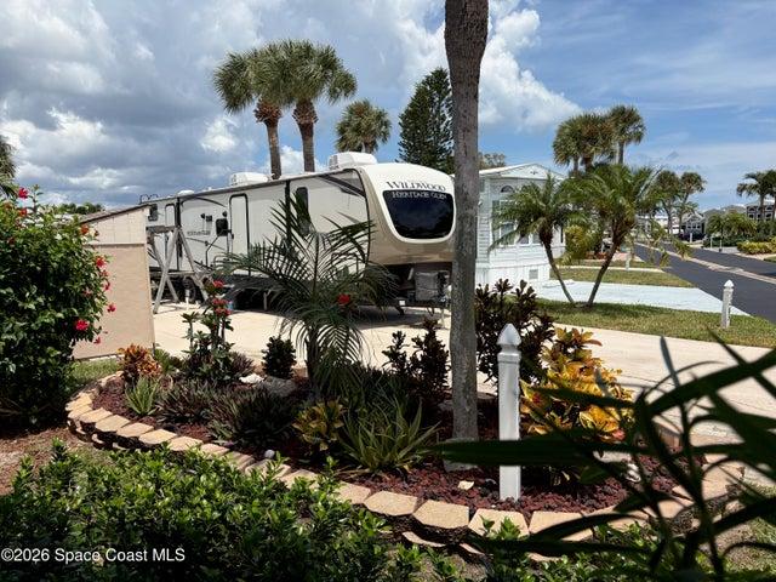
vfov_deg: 53.1
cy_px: 291
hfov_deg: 67.3
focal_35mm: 26
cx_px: 388
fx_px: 583
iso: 50
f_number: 1.6
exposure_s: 1/4608
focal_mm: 5.96
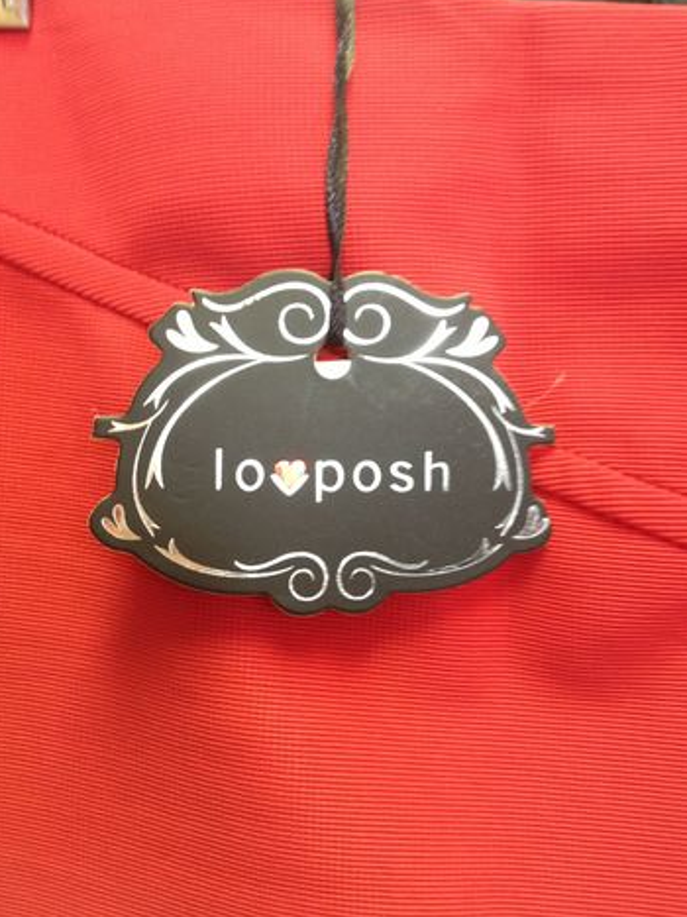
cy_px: 459
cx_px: 344
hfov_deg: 39.6
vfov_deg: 51.4
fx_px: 953
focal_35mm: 36
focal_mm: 4.28
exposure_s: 1/20
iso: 200
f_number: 2.4
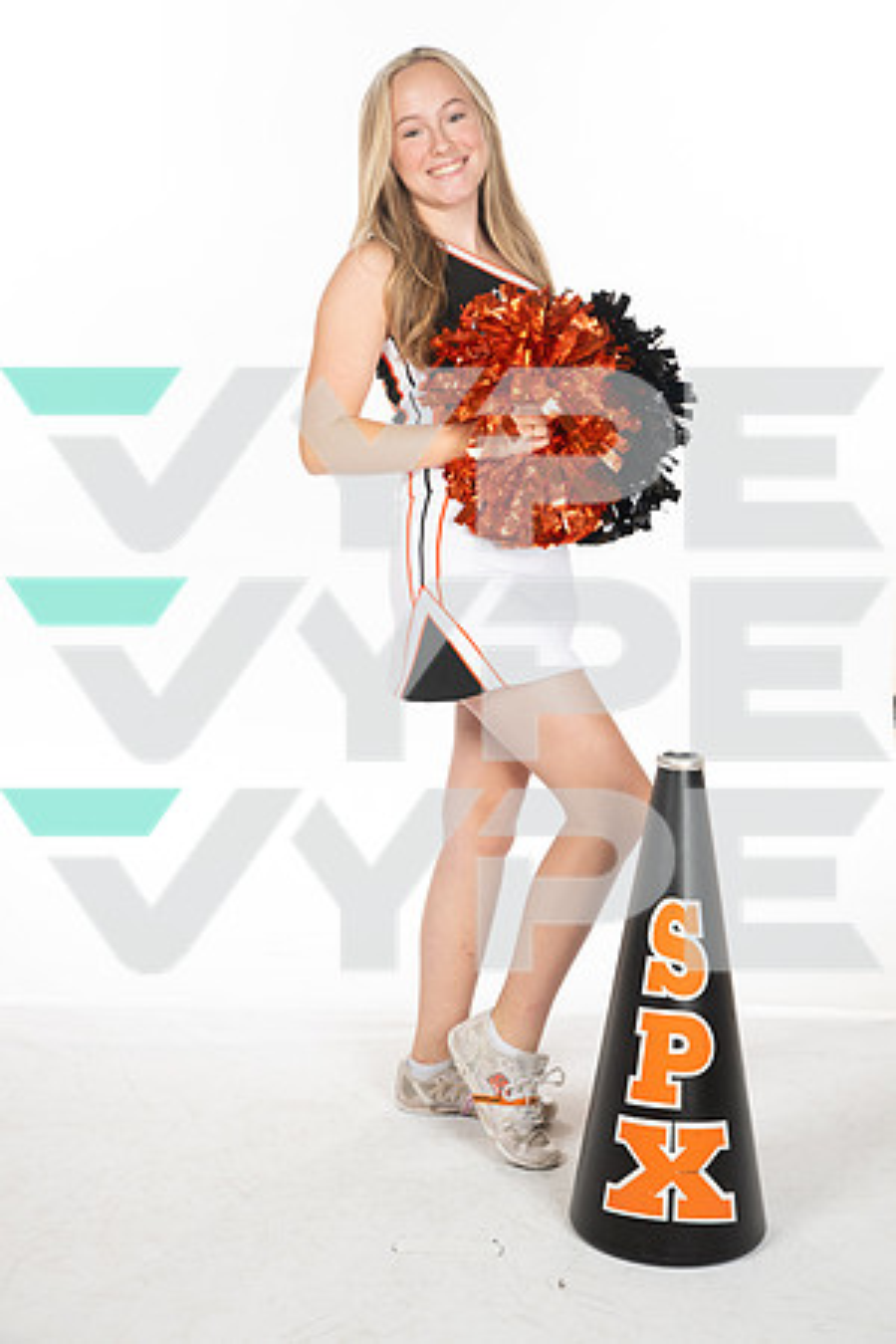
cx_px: 448
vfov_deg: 38.2
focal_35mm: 52
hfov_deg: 26.0
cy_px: 672
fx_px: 1941
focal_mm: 52
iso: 800
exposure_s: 1/320
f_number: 8
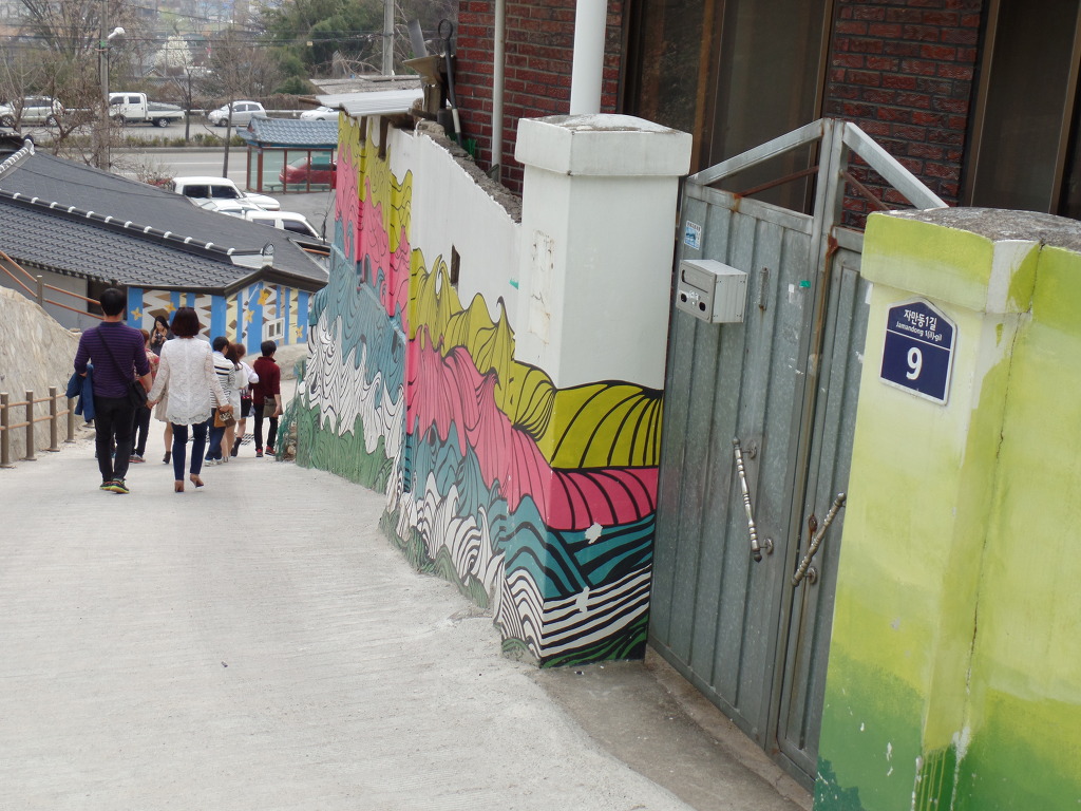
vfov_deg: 28.0
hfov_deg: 36.8
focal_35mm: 52
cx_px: 540
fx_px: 1624
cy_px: 406
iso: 80
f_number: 3.4
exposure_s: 1/180
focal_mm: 9.2
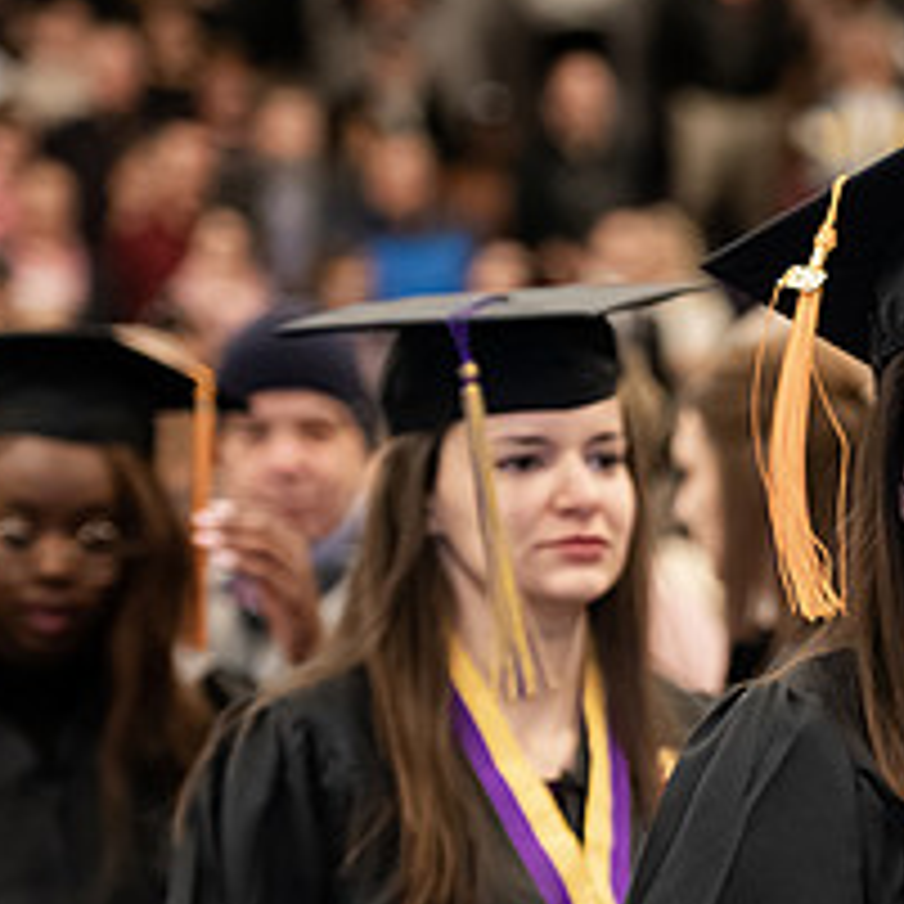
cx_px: 1129
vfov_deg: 7.1
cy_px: 767
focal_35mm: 245
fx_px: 7239
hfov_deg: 7.1
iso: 2000
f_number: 3.2
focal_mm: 100
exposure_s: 1/200
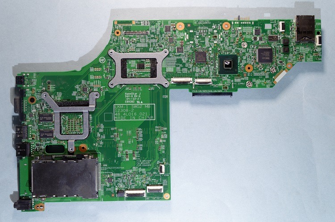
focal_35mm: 34
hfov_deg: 55.2
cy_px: 111
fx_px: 321
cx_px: 168
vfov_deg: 38.3
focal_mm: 23
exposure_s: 1/6
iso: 100
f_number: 8
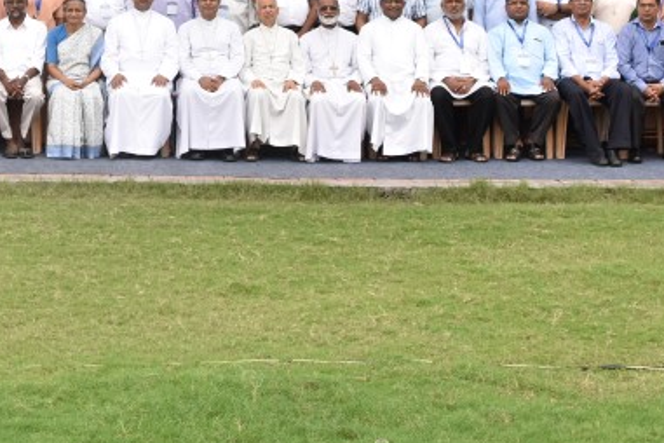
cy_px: -111
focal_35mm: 102
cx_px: 125
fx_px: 1881
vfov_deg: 13.0
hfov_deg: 19.8
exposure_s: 1/125
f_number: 10
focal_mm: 38
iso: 500
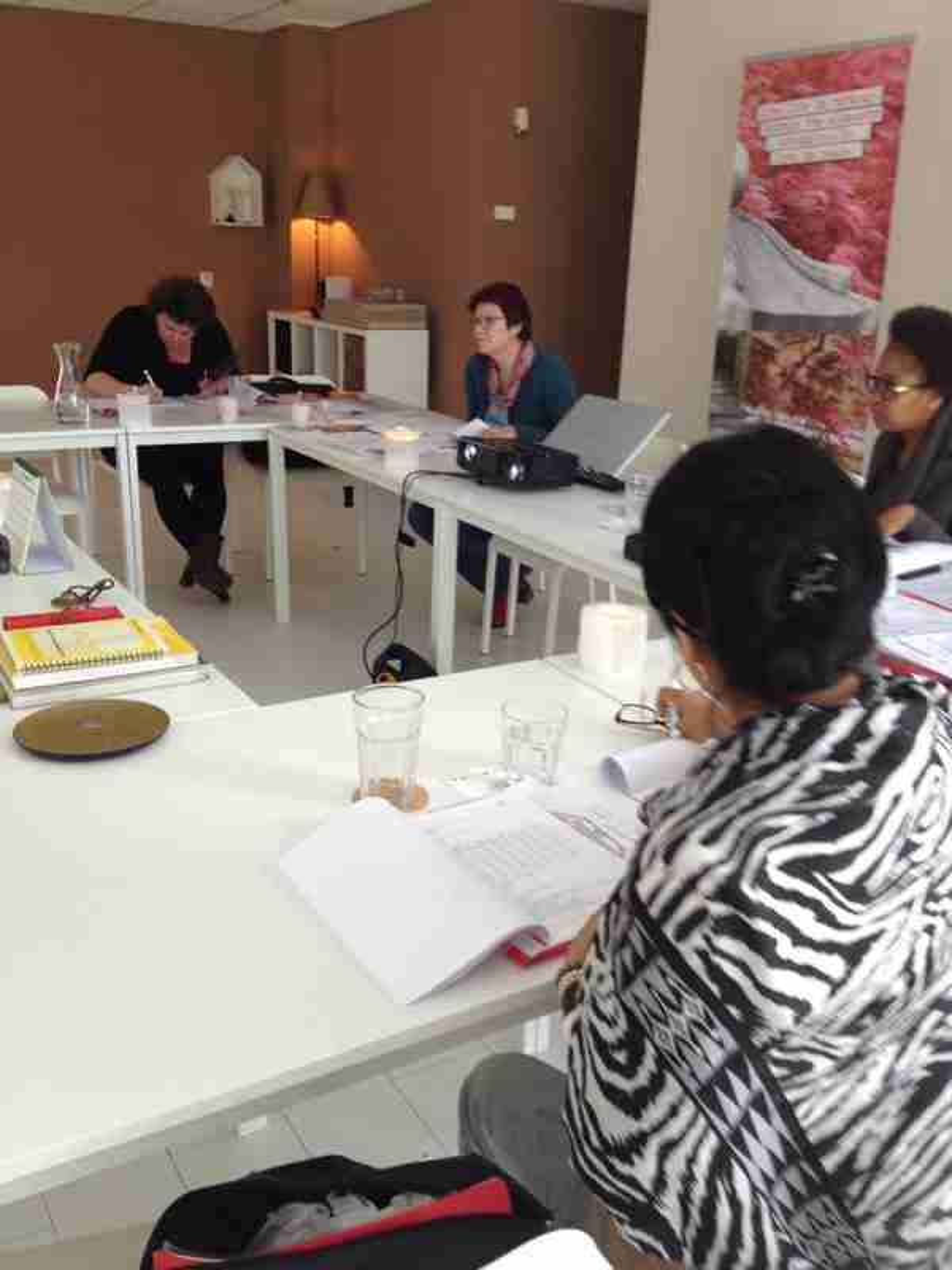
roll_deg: -0.5
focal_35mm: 35
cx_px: 476
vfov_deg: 52.6
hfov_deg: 40.7
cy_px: 635
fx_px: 1283
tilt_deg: -18.5
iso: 50
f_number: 2.4
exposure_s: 1/24
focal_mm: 4.28
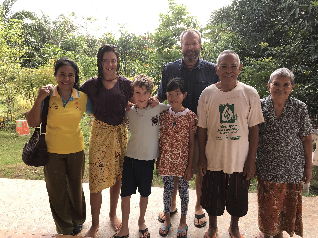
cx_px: 159
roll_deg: +0.7
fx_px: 257
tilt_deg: -10.6
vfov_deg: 49.7
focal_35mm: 28
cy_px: 119
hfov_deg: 63.4
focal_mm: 3.99
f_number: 1.8
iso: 20
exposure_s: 1/170
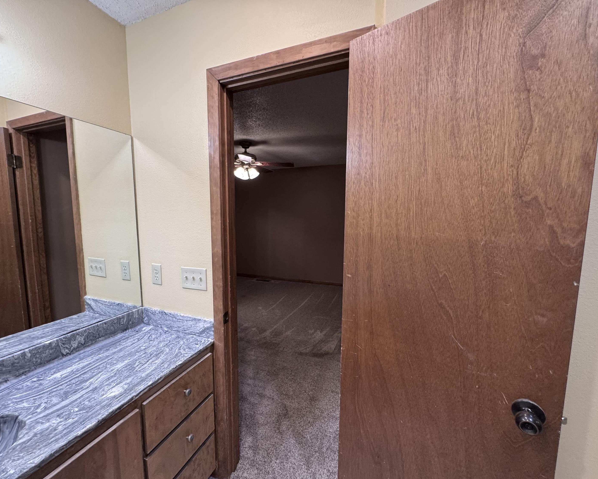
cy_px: 246
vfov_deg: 84.0
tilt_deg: -6.8
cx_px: 285
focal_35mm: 15
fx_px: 265
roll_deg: +0.7
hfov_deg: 96.7
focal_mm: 2.22
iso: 200
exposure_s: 1/60
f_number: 2.2
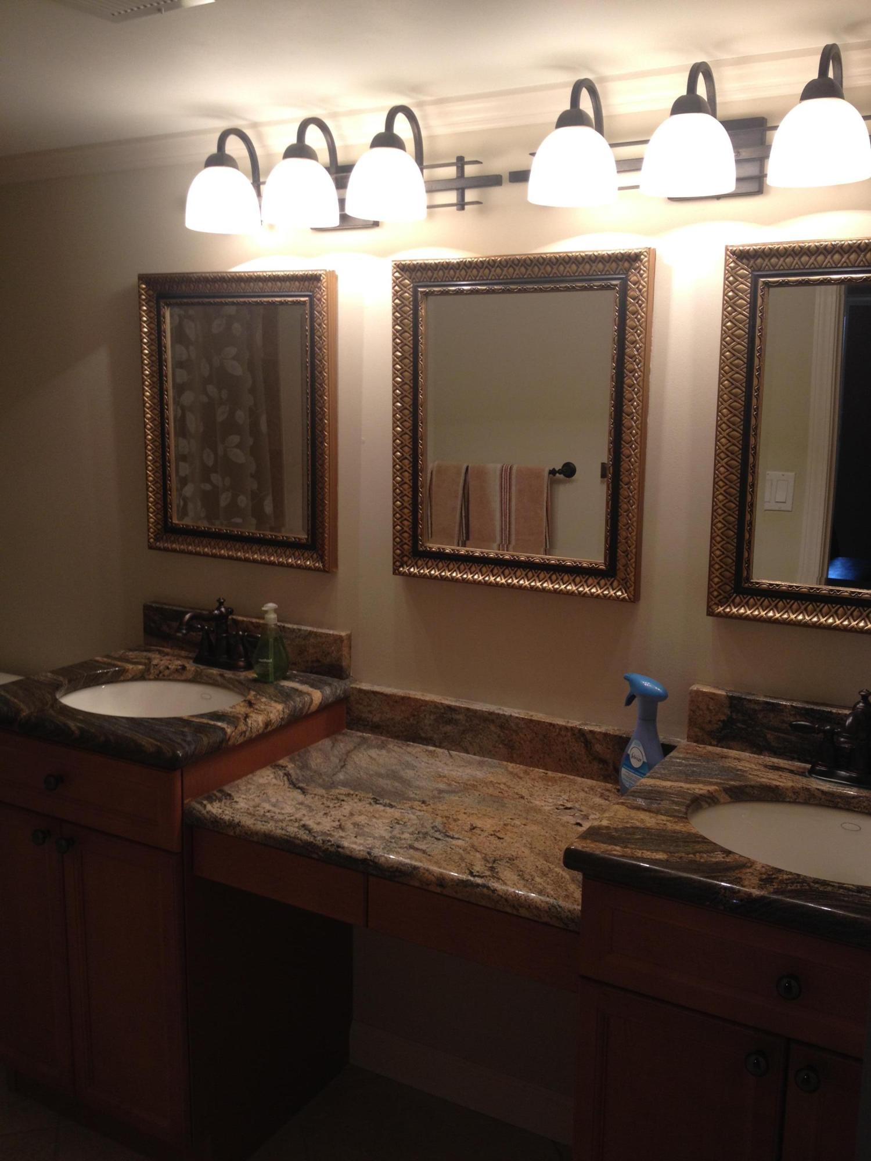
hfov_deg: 40.7
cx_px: 436
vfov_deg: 52.6
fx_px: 1174
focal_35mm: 35
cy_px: 580
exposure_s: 1/40
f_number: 2.4
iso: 64
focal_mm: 4.28
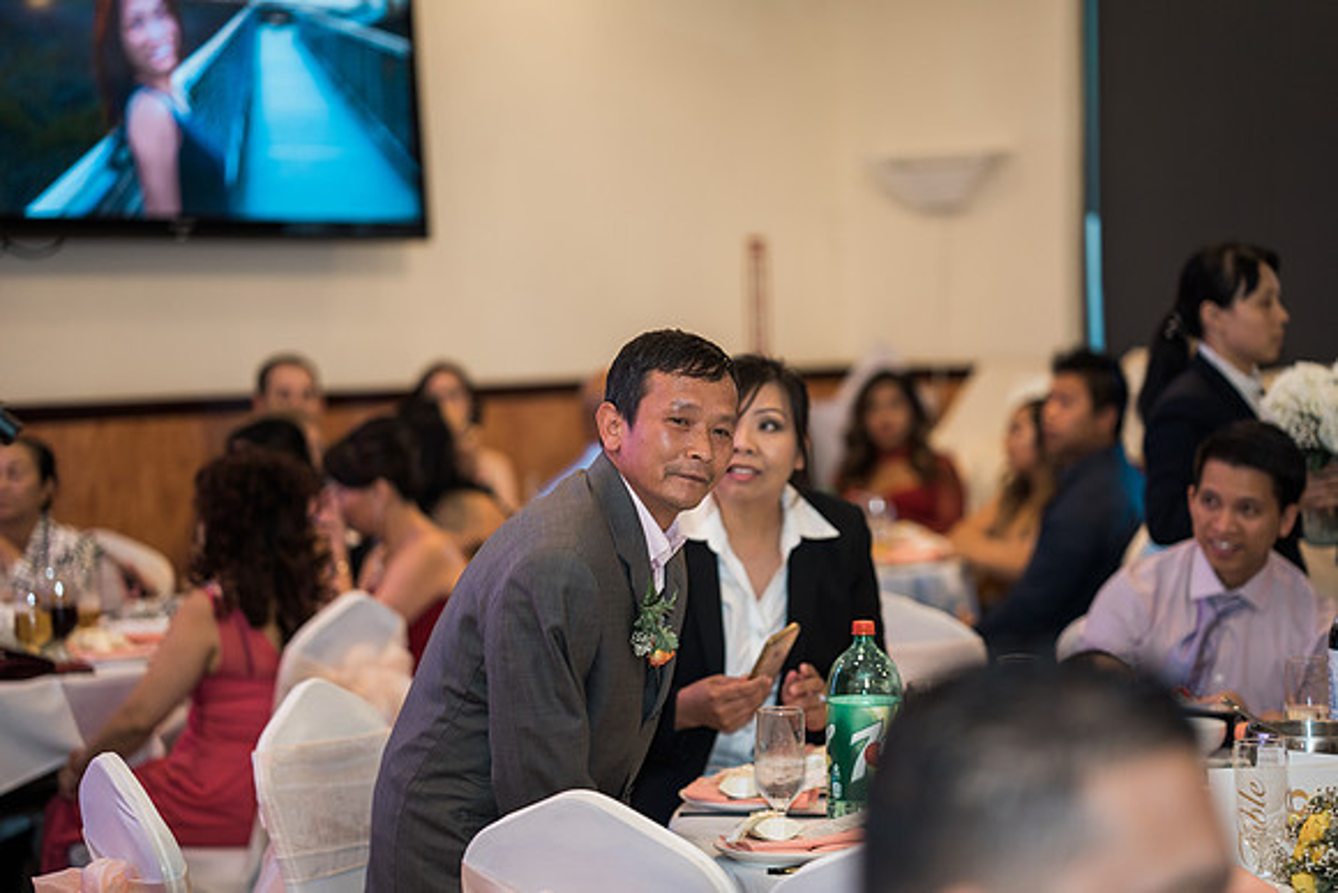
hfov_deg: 23.9
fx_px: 3160
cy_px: 446
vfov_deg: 16.1
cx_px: 669
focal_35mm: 85
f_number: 1.8
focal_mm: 85
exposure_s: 1/160
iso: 800
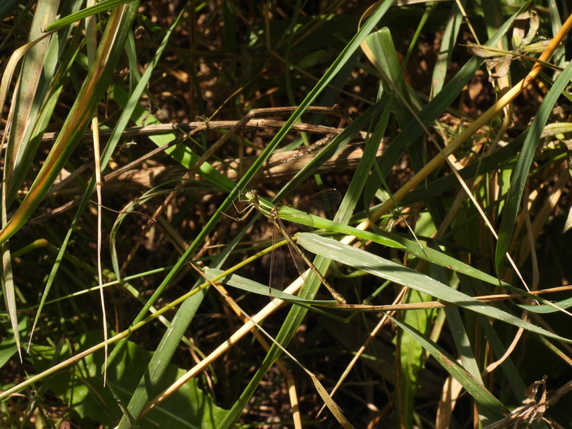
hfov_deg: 18.7
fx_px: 1735
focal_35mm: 105
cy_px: 214
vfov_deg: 14.1
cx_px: 286
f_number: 7.1
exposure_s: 1/200
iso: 100
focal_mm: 18.7
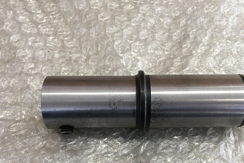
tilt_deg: -68.5
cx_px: 138
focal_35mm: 35
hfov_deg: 54.3
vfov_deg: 37.5
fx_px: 237
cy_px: 105
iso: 50
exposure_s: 1/30
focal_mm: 4.15
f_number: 2.2
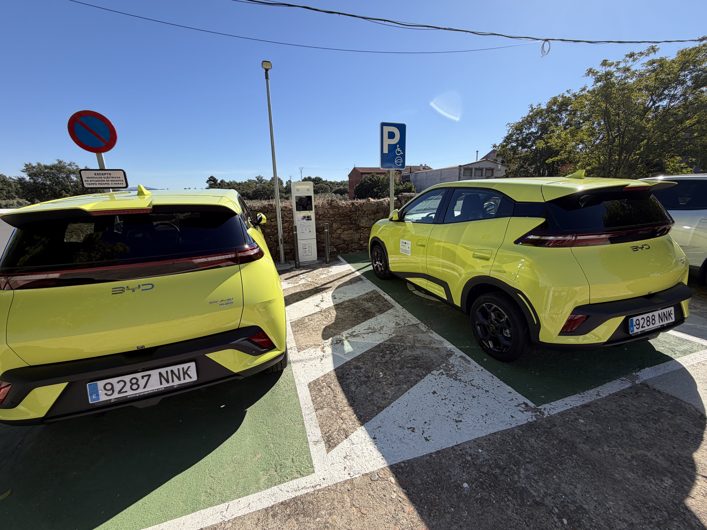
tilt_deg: -13.2
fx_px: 286
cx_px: 354
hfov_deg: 102.1
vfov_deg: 85.7
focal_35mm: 14
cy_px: 265
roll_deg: +1.2
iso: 20
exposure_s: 1/841
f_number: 2.2
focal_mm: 2.22
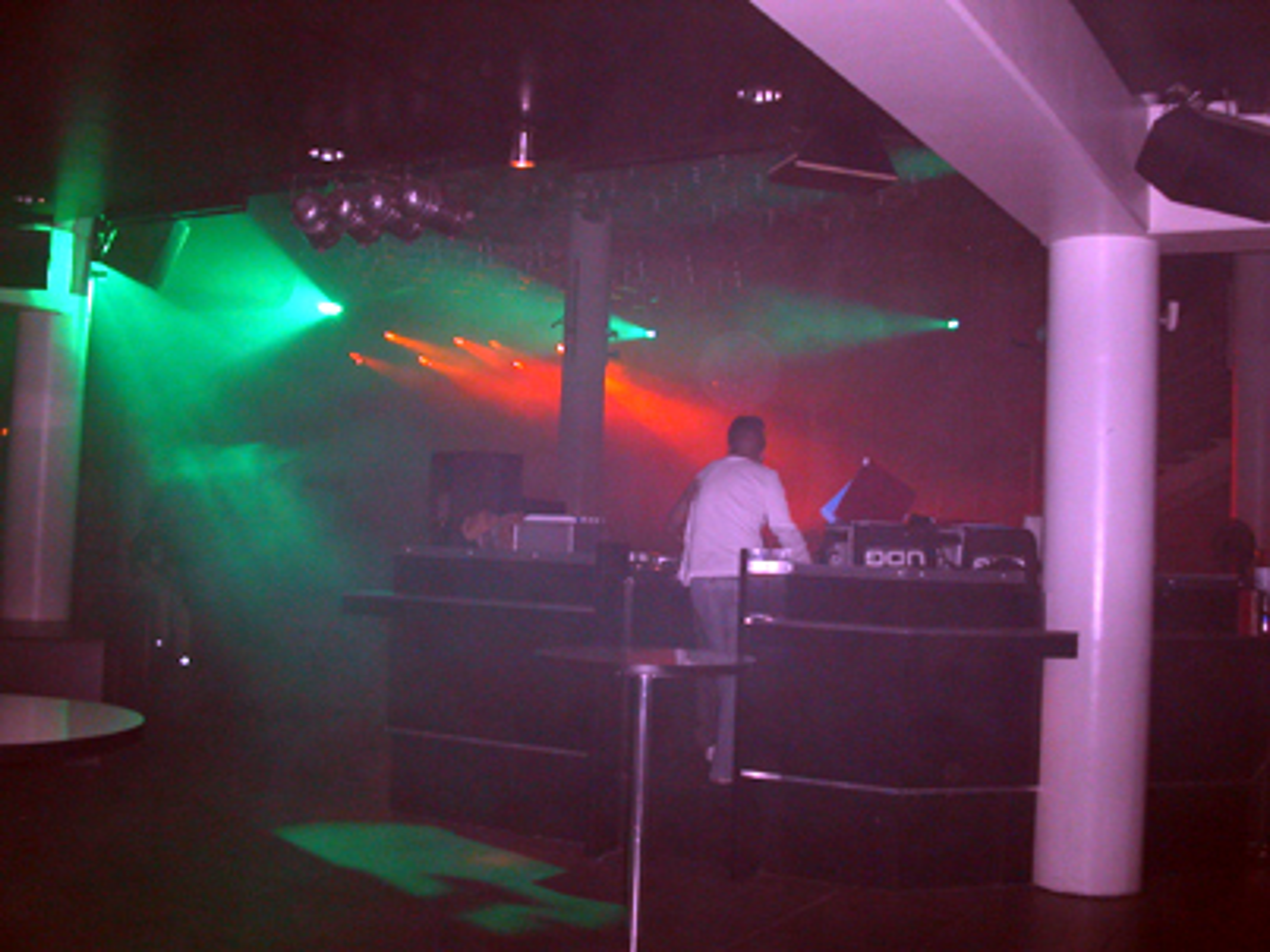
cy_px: 476
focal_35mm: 38
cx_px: 635
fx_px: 1394
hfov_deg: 49.0
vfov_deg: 37.7
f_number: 2.8
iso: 200
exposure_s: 1/30
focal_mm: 7.8
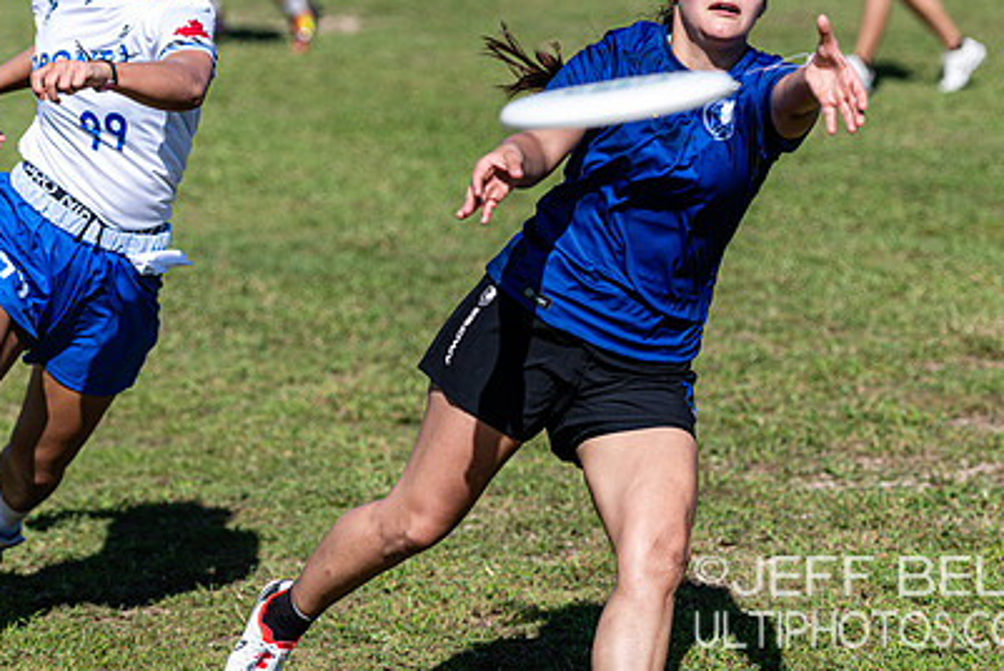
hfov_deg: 12.9
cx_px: 528
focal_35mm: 159
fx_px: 4437
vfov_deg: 8.6
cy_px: 194
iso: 100
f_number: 3.2
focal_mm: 110
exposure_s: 1/1600
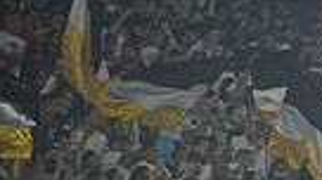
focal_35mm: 536
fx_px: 4569
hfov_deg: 4.0
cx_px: 644
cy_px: 377
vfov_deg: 2.2
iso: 3200
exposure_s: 1/2500
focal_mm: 120
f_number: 3.2
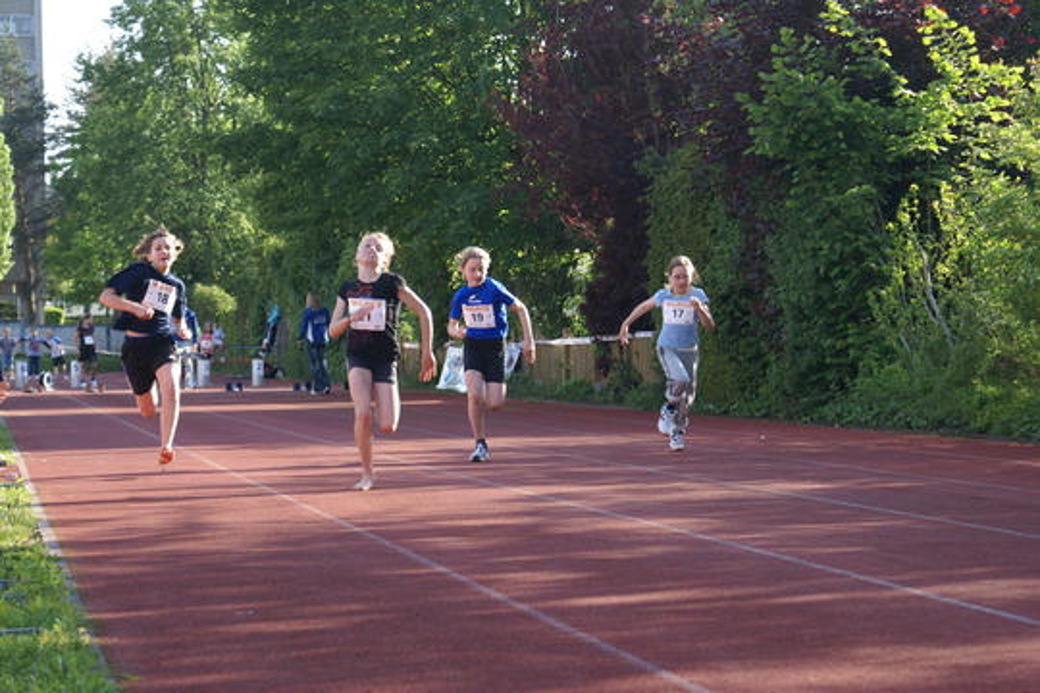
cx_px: 520
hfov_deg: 22.6
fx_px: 2600
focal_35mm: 90
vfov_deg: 15.2
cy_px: 346
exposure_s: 1/250
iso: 320
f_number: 5.6
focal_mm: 60
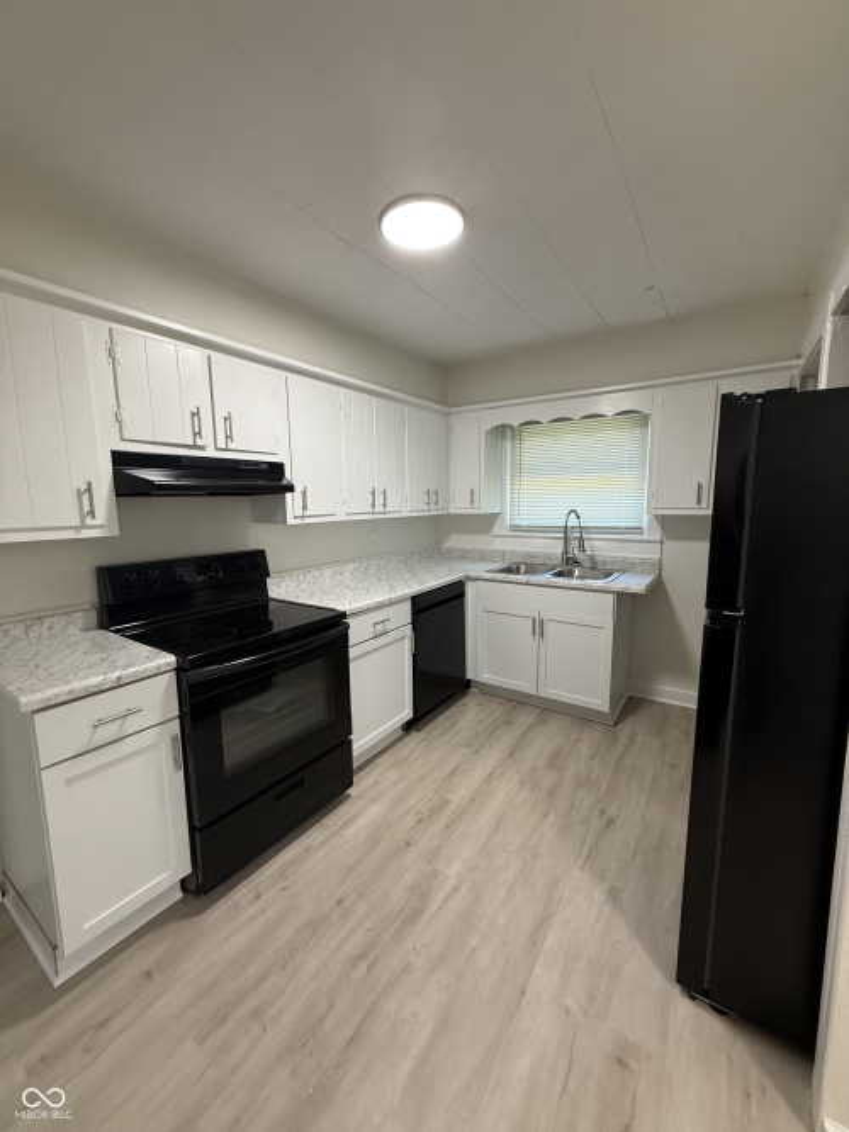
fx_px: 458
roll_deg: +0.8
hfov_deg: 85.7
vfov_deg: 102.1
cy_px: 566
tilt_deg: -7.4
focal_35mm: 14
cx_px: 424
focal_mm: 2.22
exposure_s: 1/120
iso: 200
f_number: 2.2
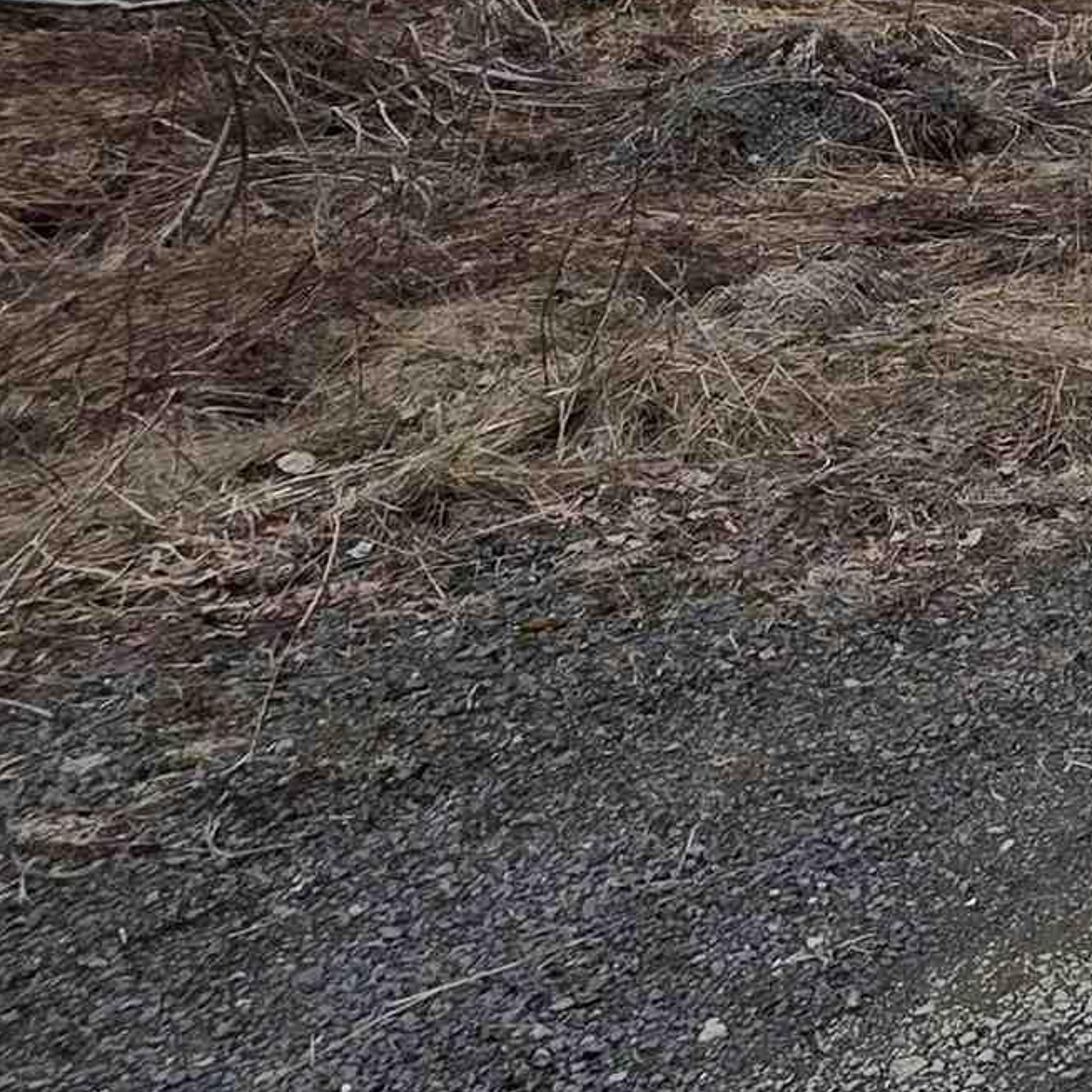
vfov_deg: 26.6
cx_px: 1919
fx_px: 1927
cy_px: -342
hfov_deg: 21.7
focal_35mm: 54
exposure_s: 1/803
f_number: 1.9
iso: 40
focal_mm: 2.2
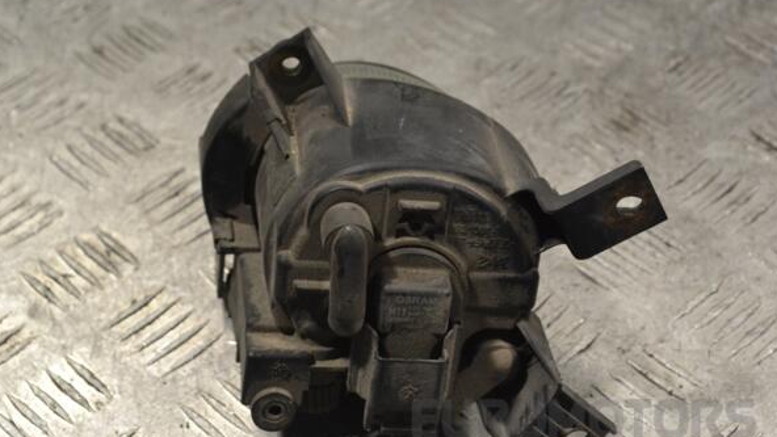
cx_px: 387
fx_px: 1803
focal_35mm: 88
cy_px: 244
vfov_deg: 13.8
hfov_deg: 24.3
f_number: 9
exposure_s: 1/320
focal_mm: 55
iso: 3200
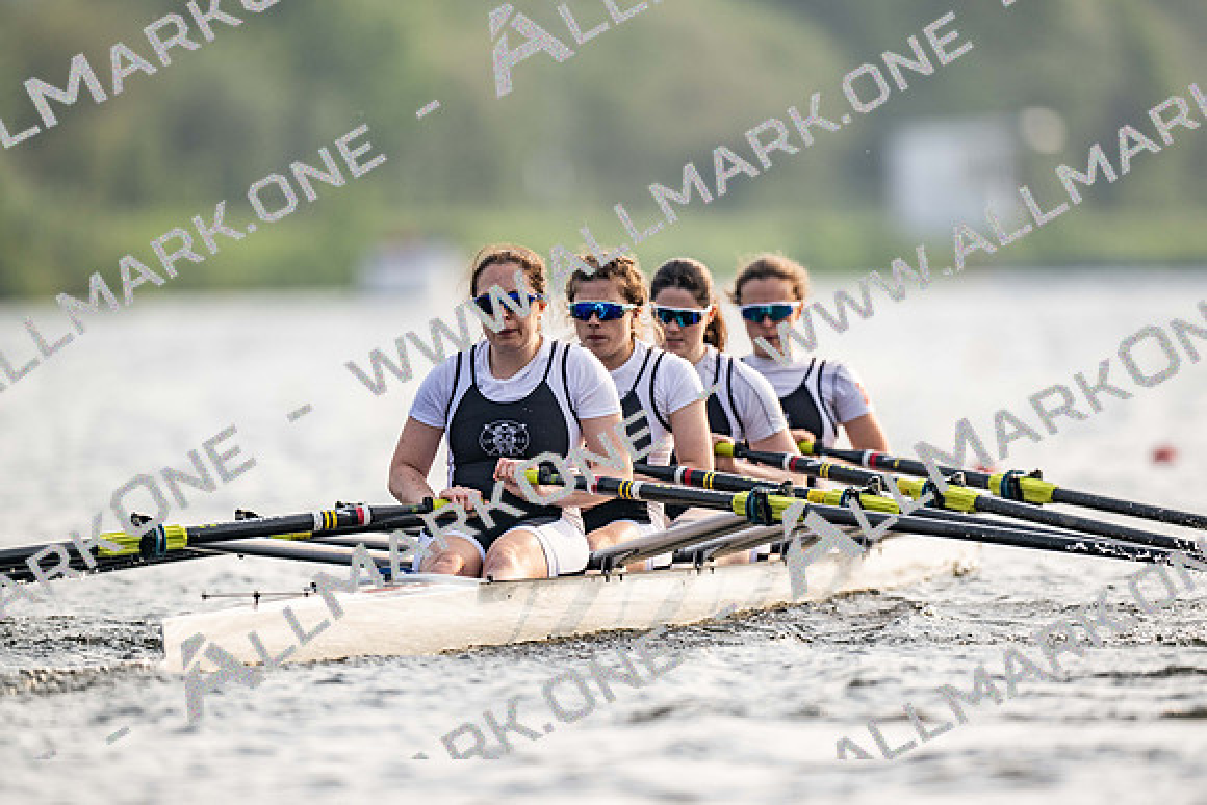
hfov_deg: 3.4
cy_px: 402
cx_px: 604
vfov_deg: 2.3
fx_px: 20120
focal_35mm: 600
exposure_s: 1/2500
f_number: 4
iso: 250
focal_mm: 600
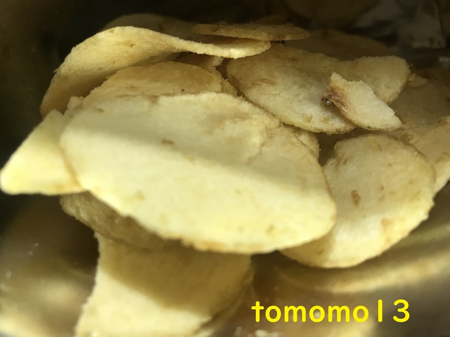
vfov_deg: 49.7
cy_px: 168
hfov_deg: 63.4
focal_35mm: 28
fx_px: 364
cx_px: 225
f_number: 1.8
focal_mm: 3.99
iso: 25
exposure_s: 1/30
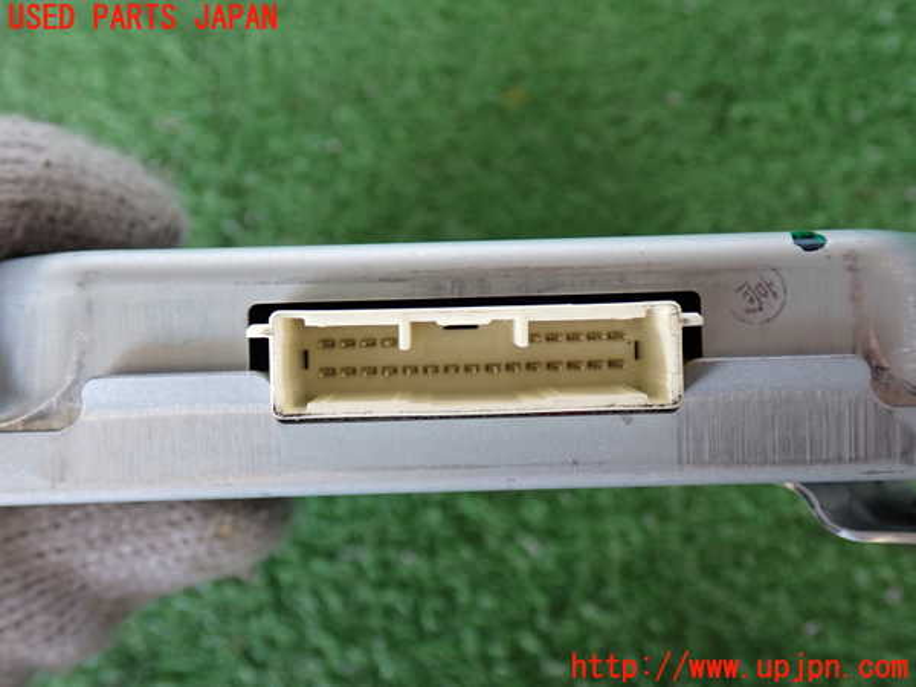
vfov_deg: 37.7
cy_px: 344
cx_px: 458
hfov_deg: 49.0
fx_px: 1006
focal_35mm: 38
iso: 250
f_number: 2.7
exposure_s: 1/40
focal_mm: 6.83
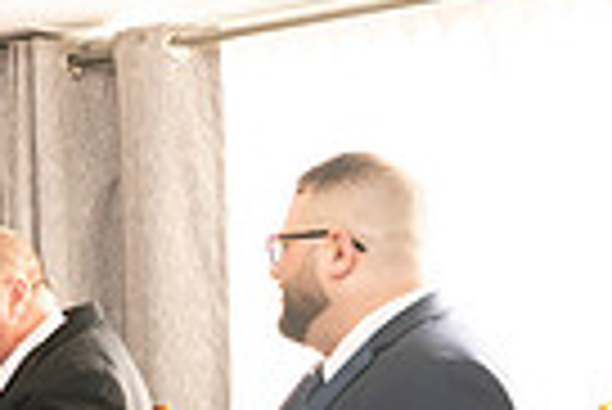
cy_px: 374
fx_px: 1736
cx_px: 234
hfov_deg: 20.0
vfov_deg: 13.3
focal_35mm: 102
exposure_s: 1/100
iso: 800
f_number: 2.8
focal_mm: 24
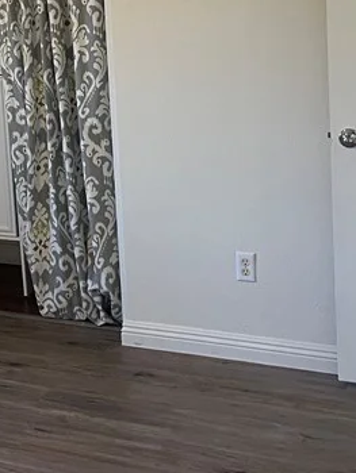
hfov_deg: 18.8
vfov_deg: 24.9
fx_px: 1041
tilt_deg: -9.1
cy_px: 49
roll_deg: +3.3
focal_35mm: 76
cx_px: -16
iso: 100
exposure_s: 1/60
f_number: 1.6
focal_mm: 5.1
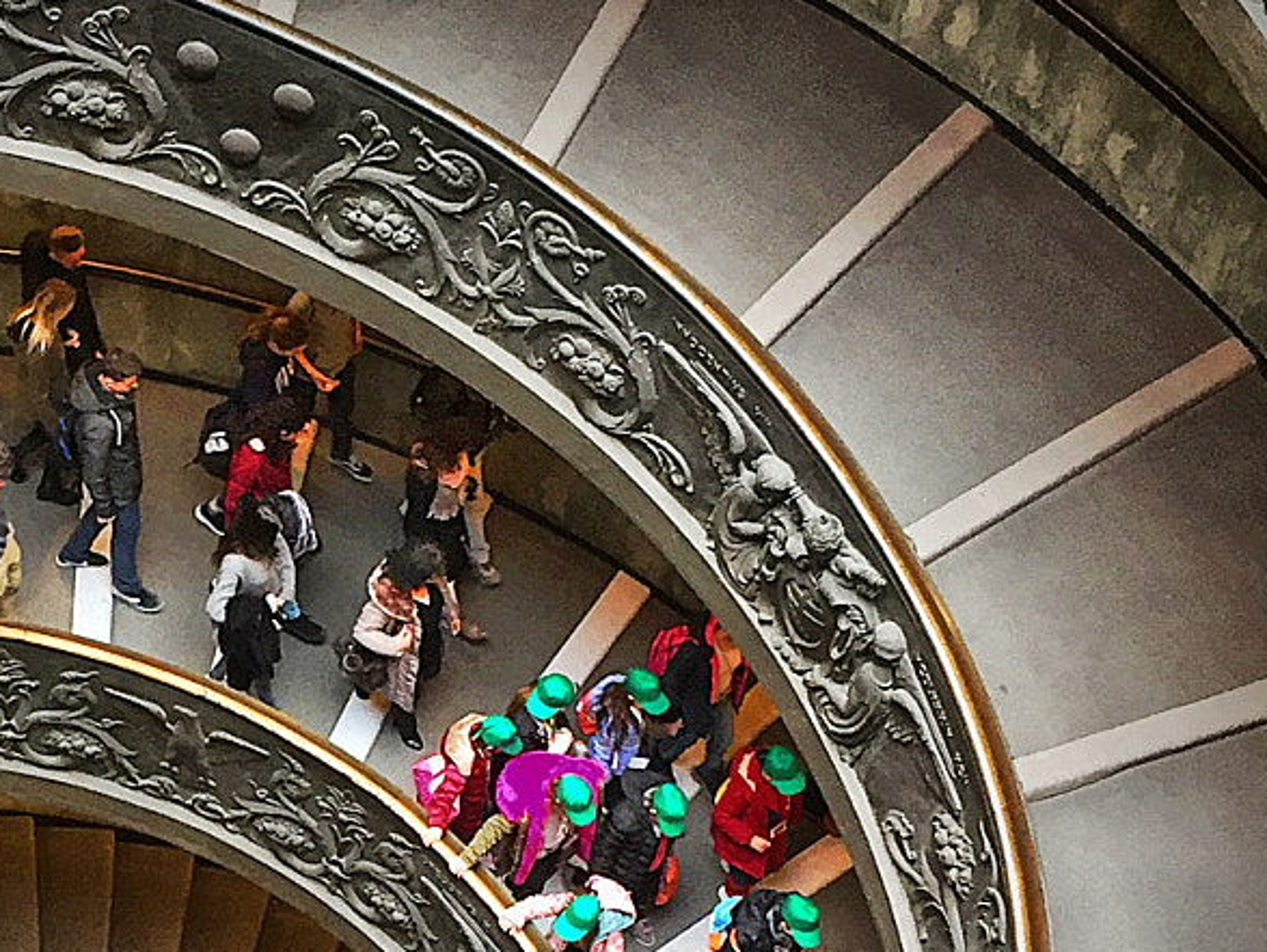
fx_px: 2893
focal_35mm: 79
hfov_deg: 24.0
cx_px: 108
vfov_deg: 18.4
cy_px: 842
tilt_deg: -55.5
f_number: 2.2
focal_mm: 4.15
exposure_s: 1/33
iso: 100
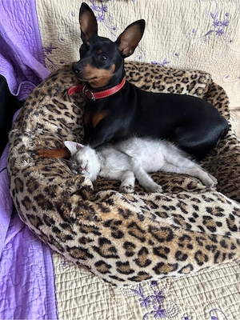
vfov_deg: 71.6
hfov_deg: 56.8
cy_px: 160
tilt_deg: -45.5
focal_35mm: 24
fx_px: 222
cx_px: 120
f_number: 1.78
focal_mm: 6.76
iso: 800
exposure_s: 1/40
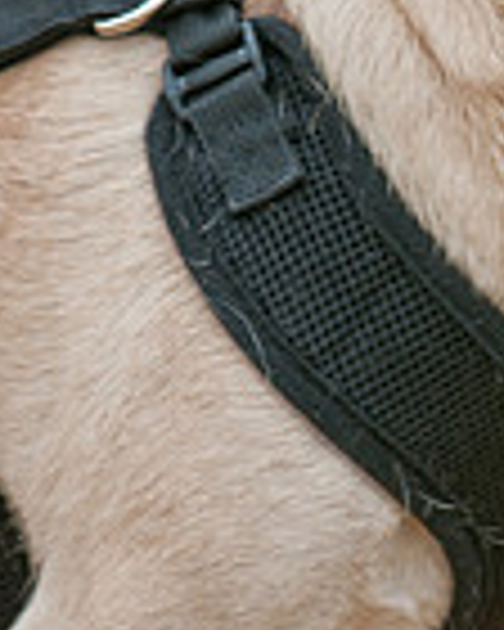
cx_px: 587
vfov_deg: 2.3
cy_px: 261
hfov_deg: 1.9
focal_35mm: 834
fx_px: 15541
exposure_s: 1/400
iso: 200
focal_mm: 185
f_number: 5
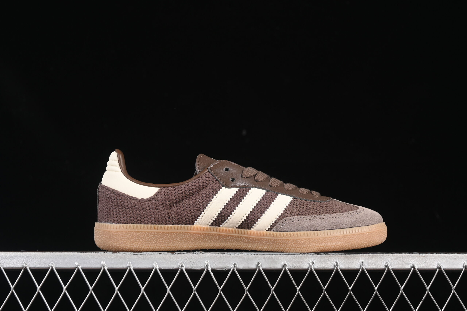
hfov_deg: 27.0
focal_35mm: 75
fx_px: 973
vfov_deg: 18.2
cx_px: 234
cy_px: 156
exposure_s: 1/60
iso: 160
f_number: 6.3
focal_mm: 50
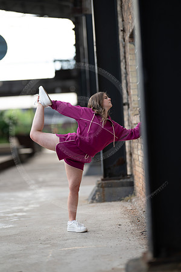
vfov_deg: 23.9
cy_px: 136
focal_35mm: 85
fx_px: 641
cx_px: 90
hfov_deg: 16.1
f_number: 1.2
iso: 125
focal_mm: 85
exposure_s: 1/1000
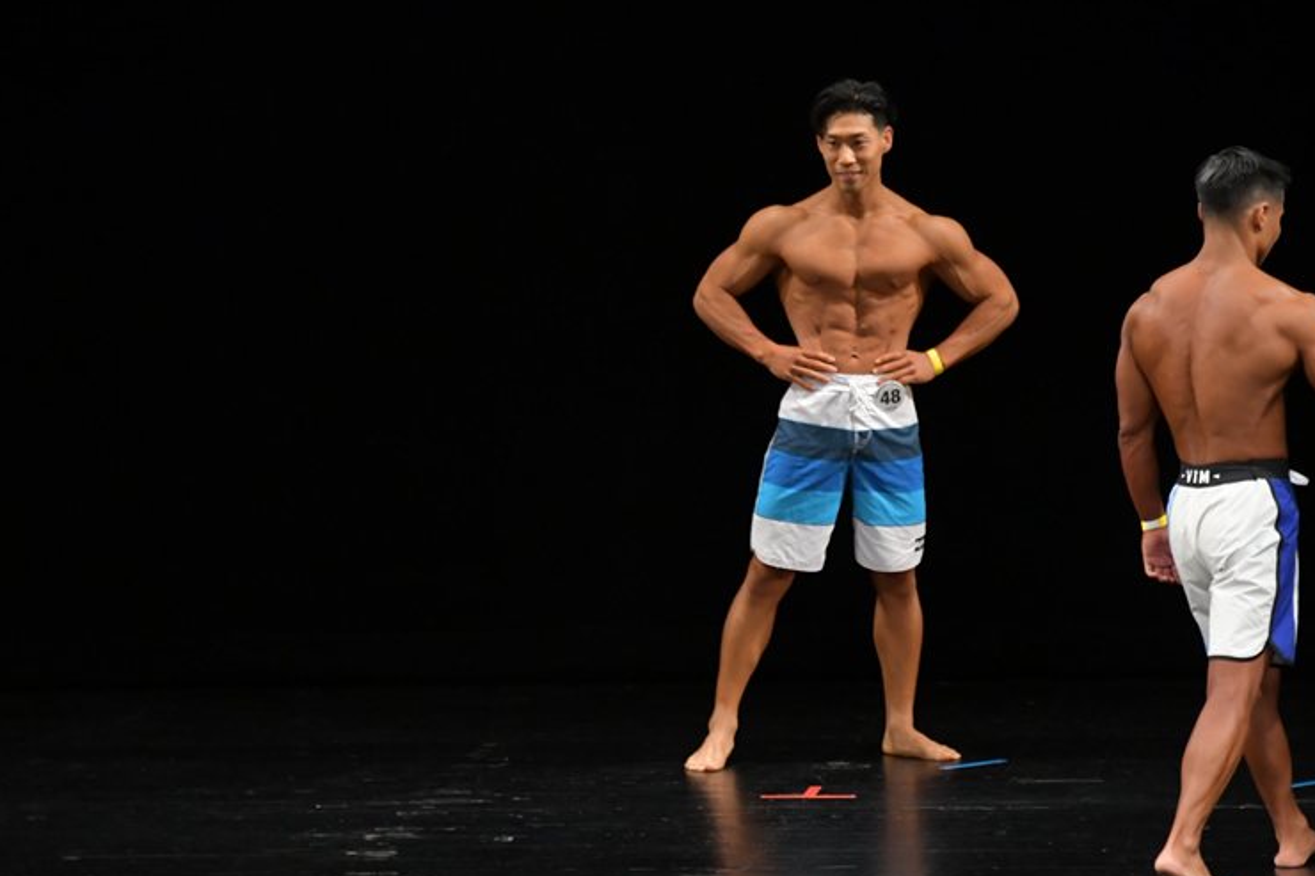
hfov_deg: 6.6
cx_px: 685
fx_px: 11466
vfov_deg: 4.4
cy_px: 448
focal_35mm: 314
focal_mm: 200
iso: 3200
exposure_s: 1/400
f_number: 5.6
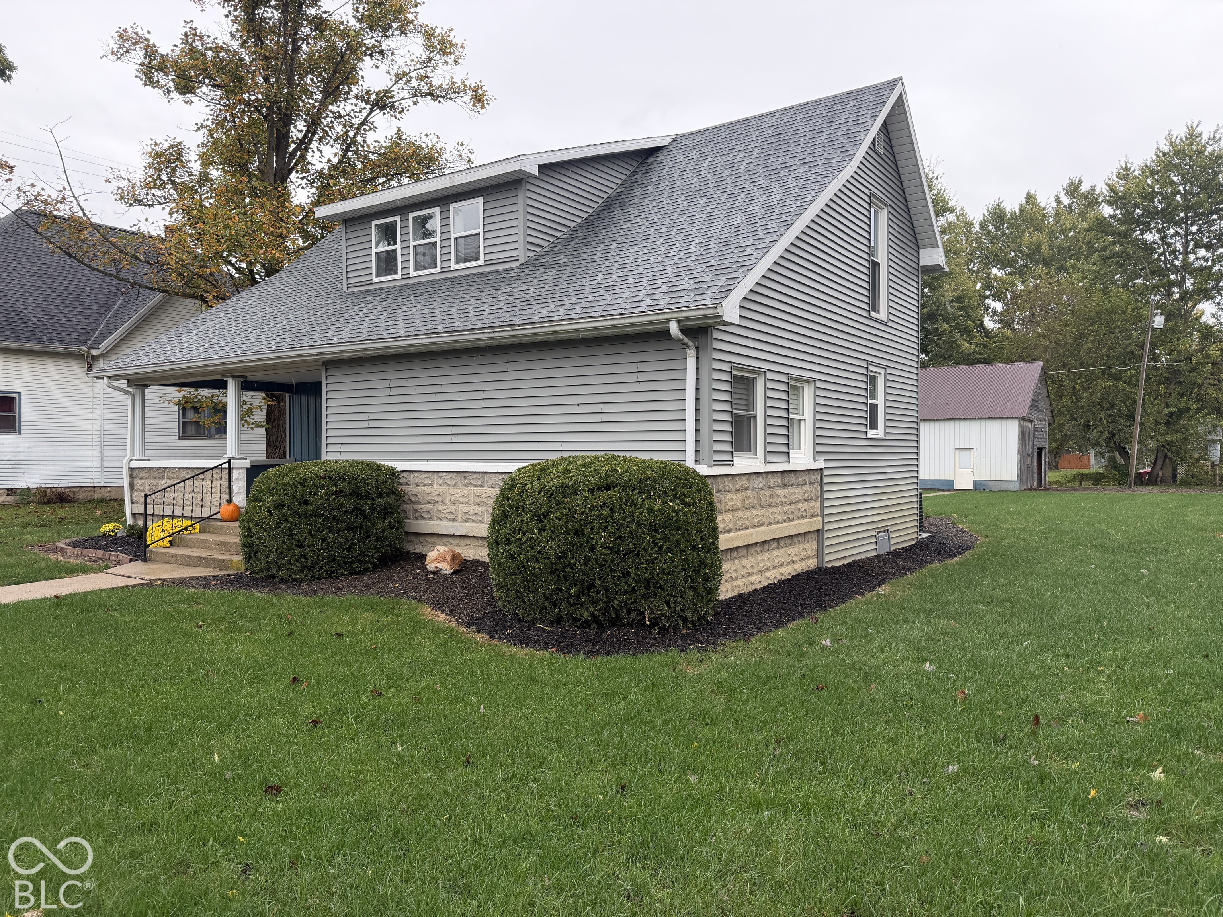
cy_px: 458
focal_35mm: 24
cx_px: 612
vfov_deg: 56.8
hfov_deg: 71.6
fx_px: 848
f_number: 1.78
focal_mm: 6.76
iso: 100
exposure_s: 1/391
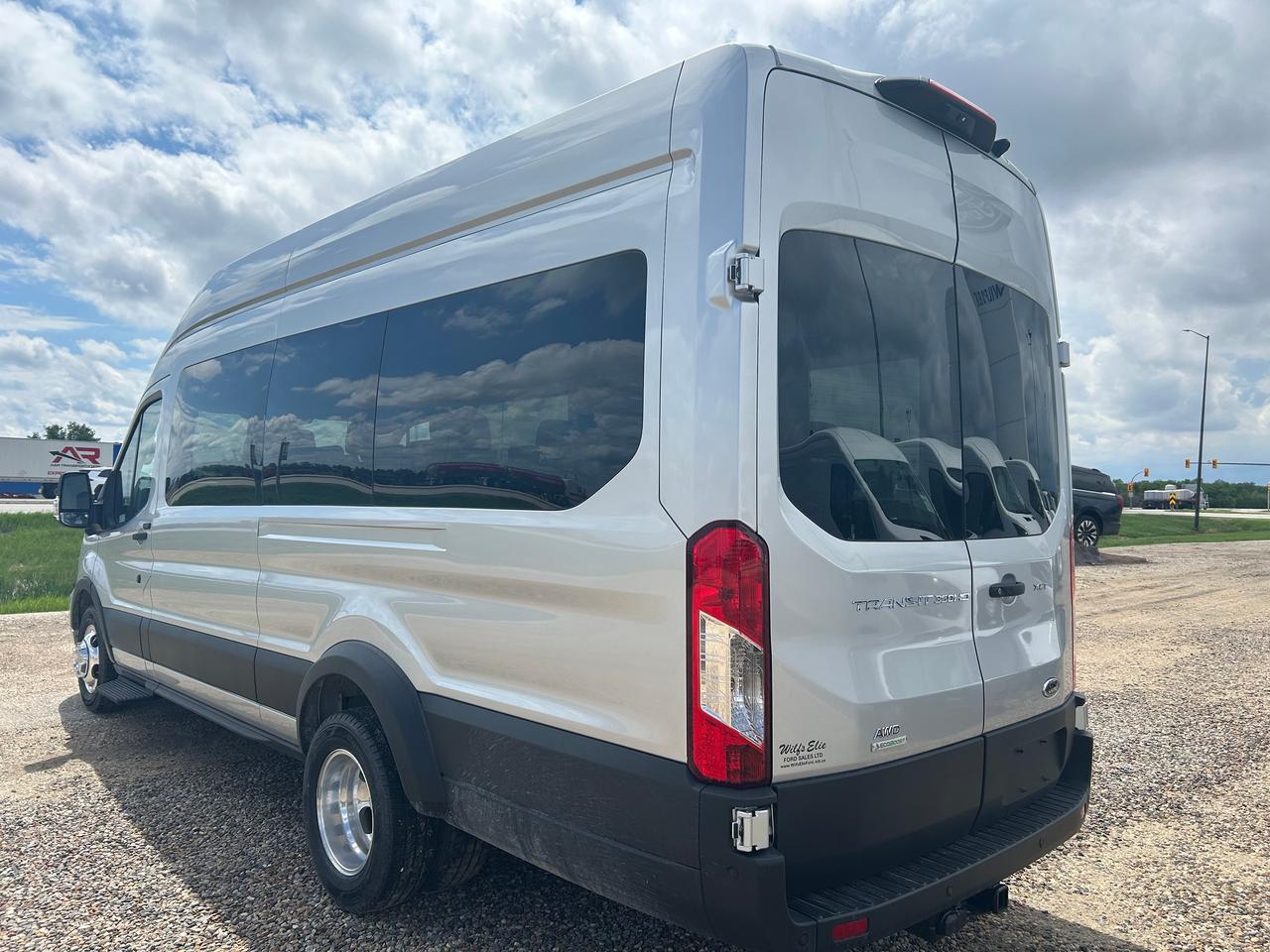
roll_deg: -1.7
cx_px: 635
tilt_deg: +1.7
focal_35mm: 26
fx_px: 954
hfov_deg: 67.3
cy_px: 476
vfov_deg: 53.1
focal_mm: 5.7
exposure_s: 1/5882
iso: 50
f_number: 1.5
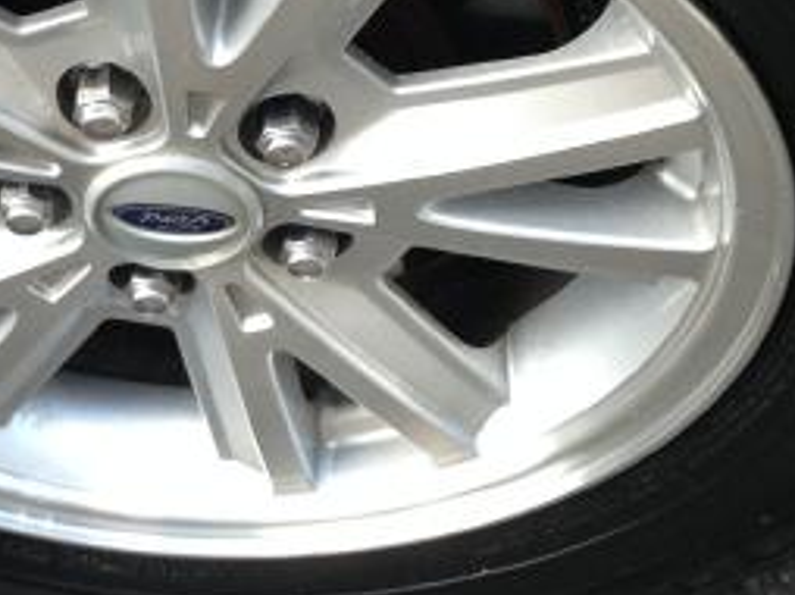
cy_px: 119
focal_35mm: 104
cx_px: 113
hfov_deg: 18.7
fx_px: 2386
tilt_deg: -51.2
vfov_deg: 14.1
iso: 80
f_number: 2.4
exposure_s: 1/120
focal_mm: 4.12
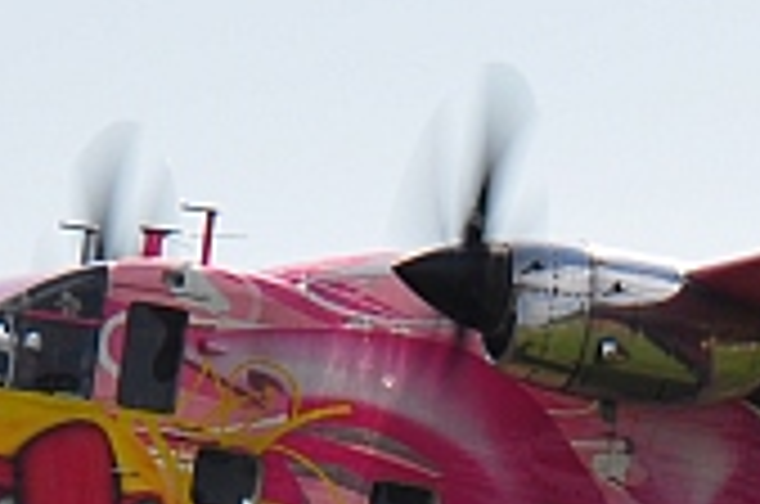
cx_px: 409
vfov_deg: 0.9
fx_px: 30826
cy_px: 500
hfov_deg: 1.4
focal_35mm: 1463
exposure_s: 1/250
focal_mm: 165
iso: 200
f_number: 13
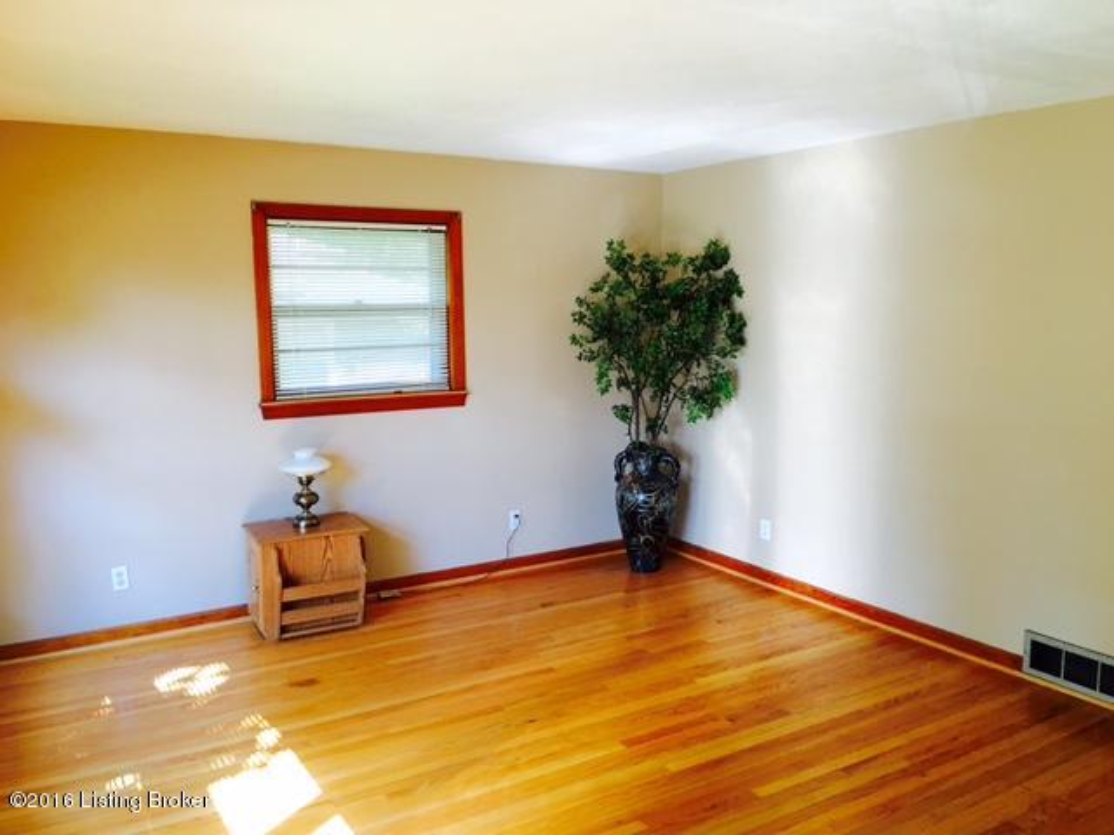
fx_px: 933
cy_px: 418
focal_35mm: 29
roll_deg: +0.2
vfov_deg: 48.2
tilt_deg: -7.7
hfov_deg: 61.7
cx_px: 557
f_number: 2.2
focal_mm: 4.15
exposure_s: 1/30
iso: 40
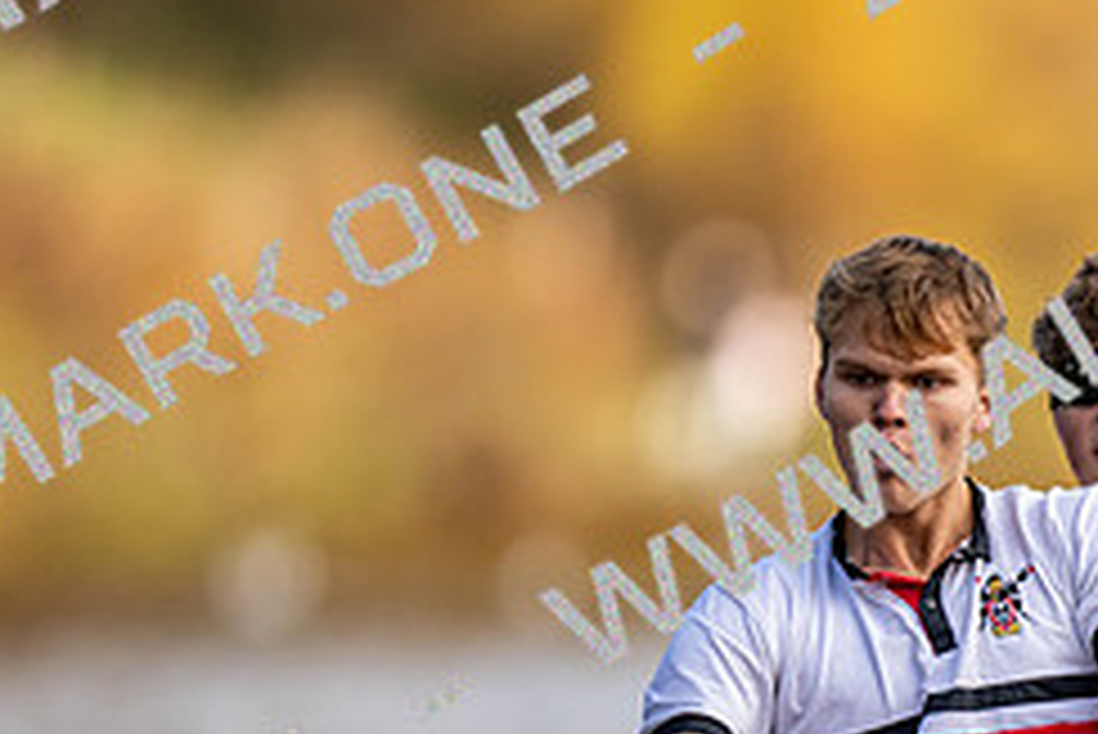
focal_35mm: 1428
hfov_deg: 1.4
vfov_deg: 1.0
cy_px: 678
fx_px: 43578
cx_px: 1098
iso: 800
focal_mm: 600
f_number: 4
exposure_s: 1/2500
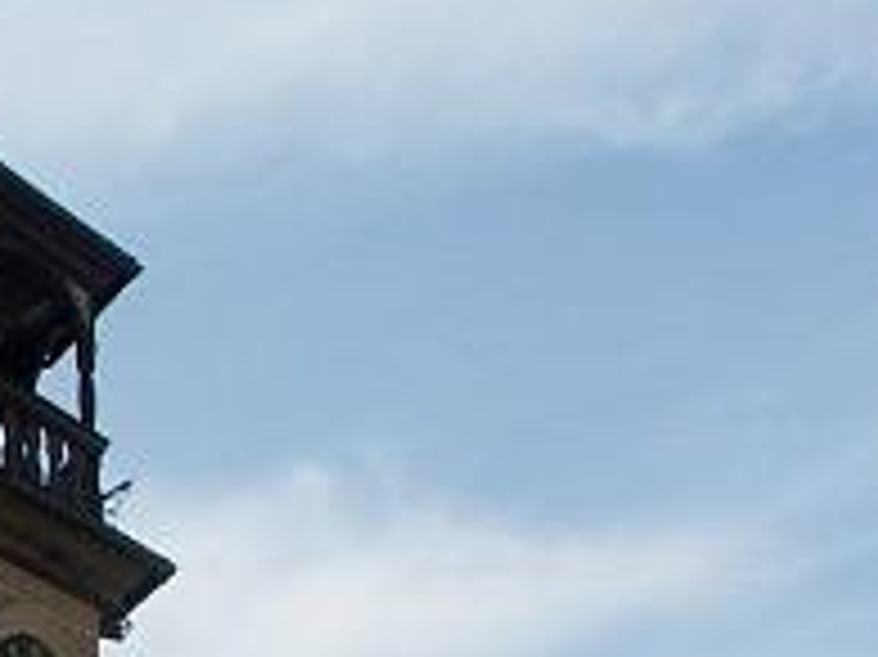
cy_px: 1026
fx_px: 4537
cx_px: -644
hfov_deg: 10.5
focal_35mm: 179
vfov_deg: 8.1
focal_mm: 8.81
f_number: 7.1
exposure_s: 1/250
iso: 64
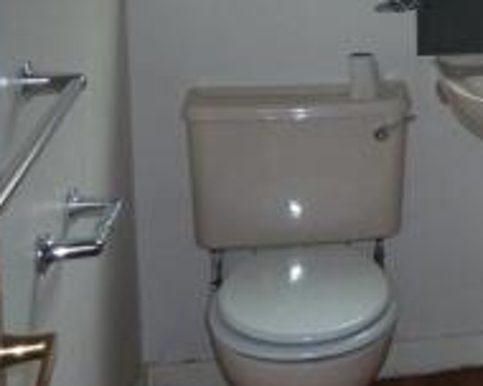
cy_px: -39
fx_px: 1072
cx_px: 591
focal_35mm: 75
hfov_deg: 23.1
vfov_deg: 19.6
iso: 200
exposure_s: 1/30
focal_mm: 4.1
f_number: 3.3
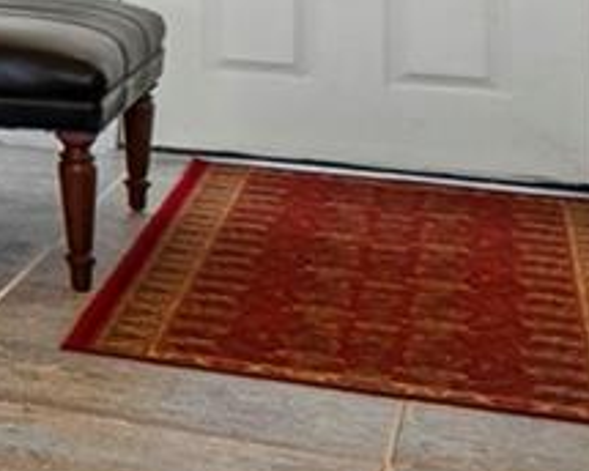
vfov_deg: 11.8
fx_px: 2179
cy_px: -246
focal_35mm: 125
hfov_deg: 7.4
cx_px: -1986
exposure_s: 1/4
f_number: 8
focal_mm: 14
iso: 800
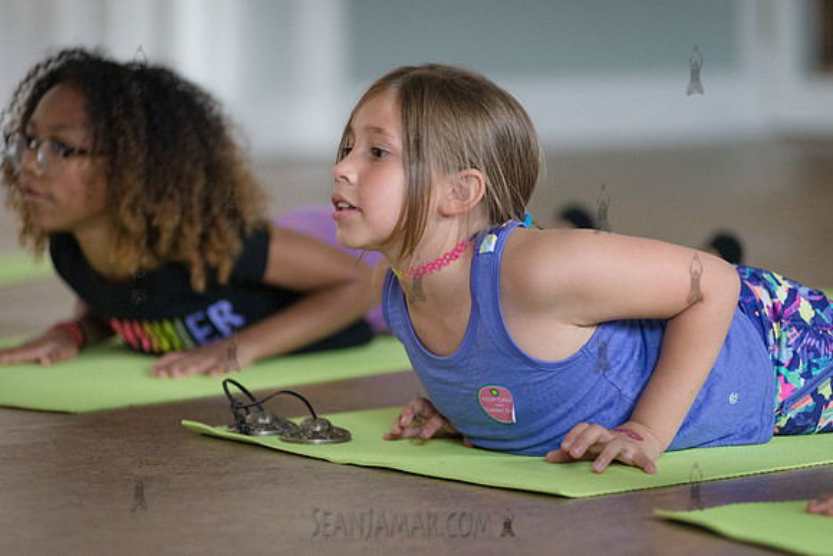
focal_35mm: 170
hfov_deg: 12.1
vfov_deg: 8.1
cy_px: 278
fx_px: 3934
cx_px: 416
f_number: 2.8
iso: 2000
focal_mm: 170
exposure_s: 1/800
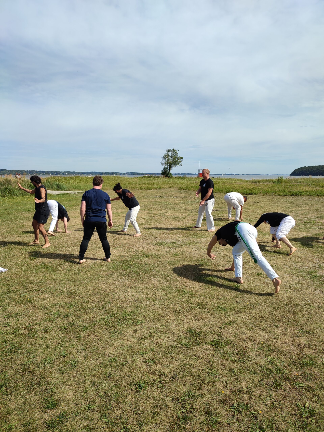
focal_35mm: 25
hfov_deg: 54.9
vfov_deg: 69.4
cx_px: 162
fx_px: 312
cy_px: 216
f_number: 1.9
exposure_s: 1/670
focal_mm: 6.04
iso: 50
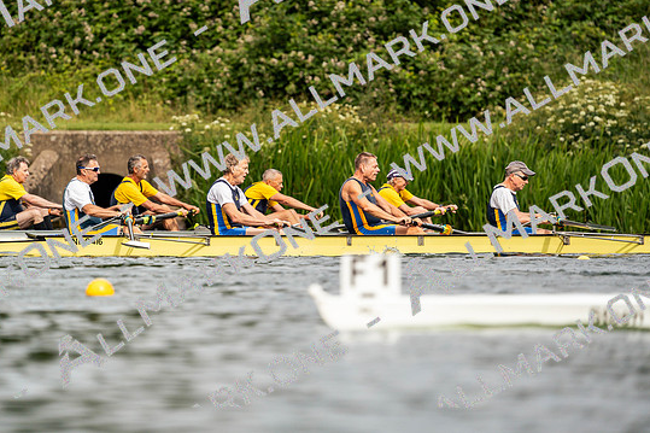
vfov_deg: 2.6
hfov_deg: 3.9
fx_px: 9638
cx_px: 303
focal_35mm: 534
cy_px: 201
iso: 320
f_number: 6.3
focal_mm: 496
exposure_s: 1/2000
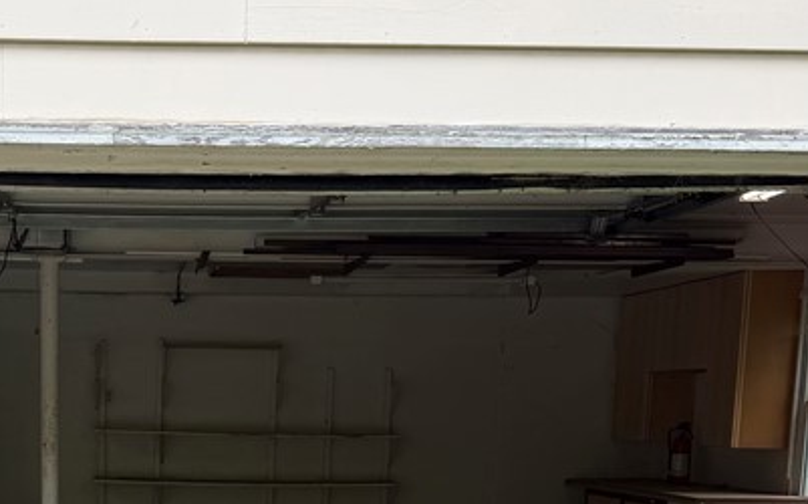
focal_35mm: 65
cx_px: 127
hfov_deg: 30.5
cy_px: 609
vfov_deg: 18.9
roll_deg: -1.0
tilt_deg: -8.5
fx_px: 1430
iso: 80
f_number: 1.78
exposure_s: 1/448
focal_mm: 6.76
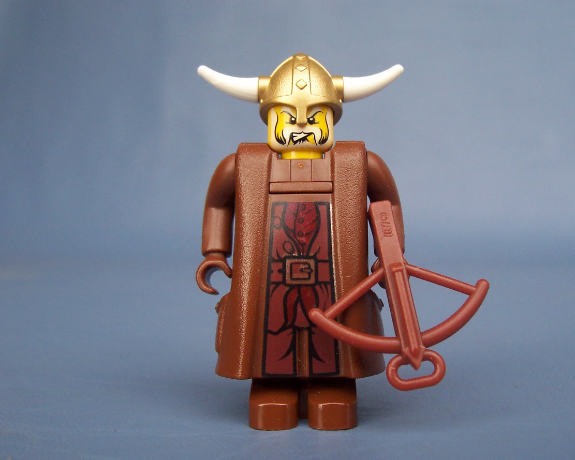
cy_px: 228
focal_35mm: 39
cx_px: 309
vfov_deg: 38.2
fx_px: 664
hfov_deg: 46.8
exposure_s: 1/180
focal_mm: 5.6
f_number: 2.8
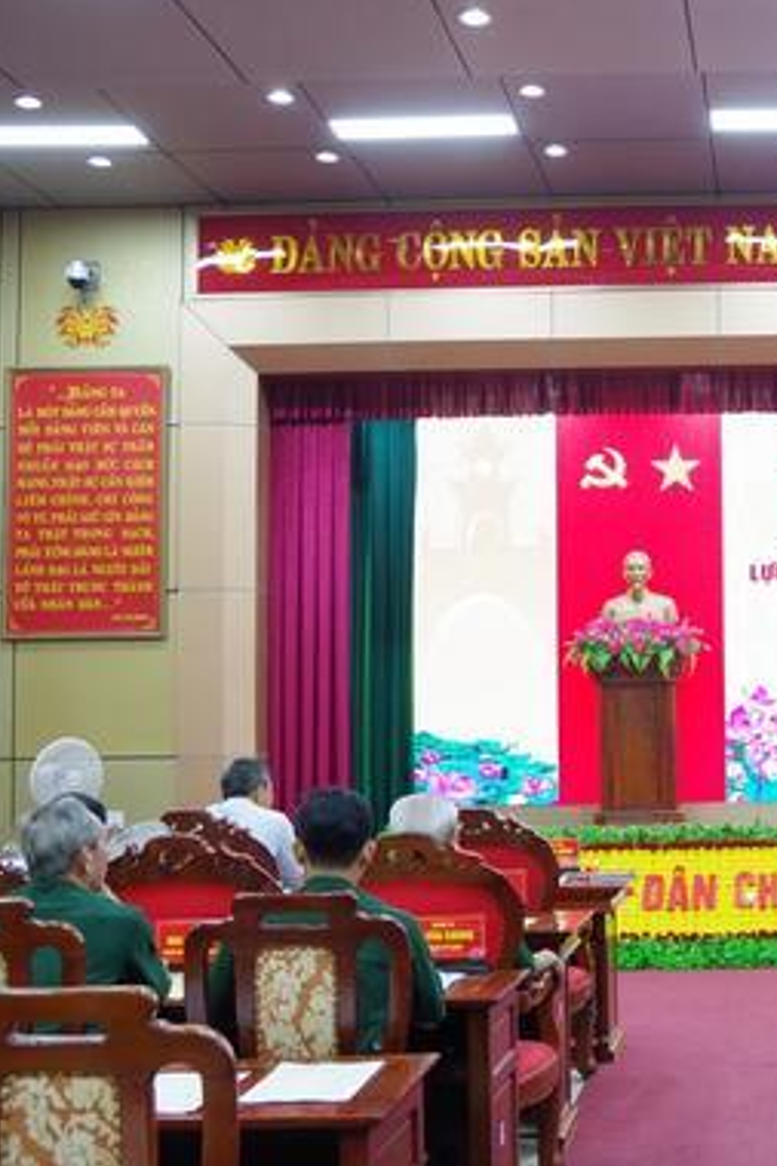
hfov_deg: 25.8
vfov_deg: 40.4
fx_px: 1588
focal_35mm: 49
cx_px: 811
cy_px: 604
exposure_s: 1/80
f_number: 5
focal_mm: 21
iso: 3200
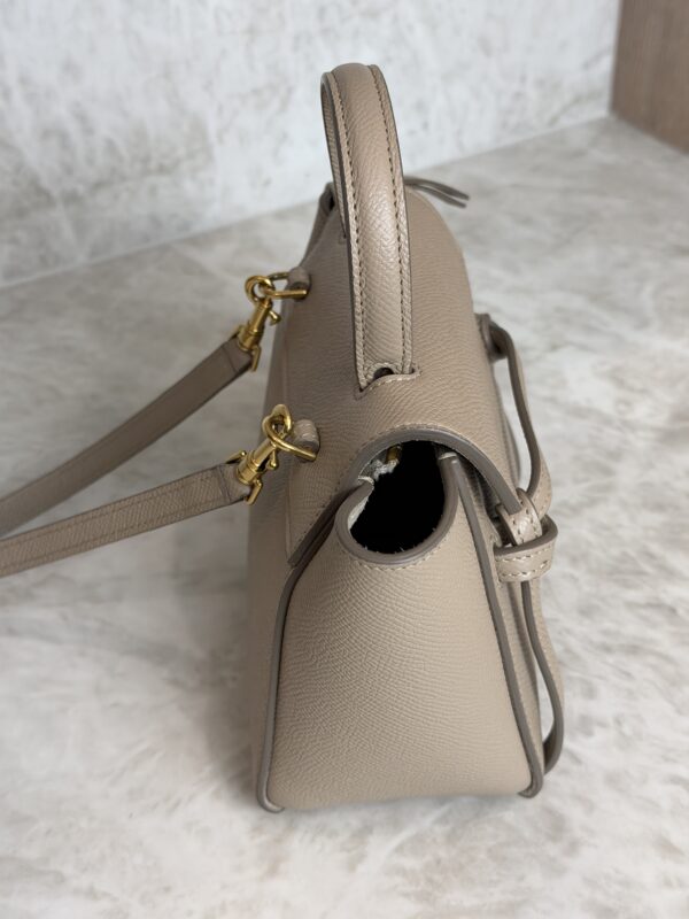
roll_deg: +1.1
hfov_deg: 30.3
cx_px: 344
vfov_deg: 39.7
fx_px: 1274
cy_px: 460
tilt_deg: -37.5
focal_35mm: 48
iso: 64
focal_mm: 6.76
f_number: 1.78
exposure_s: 1/120
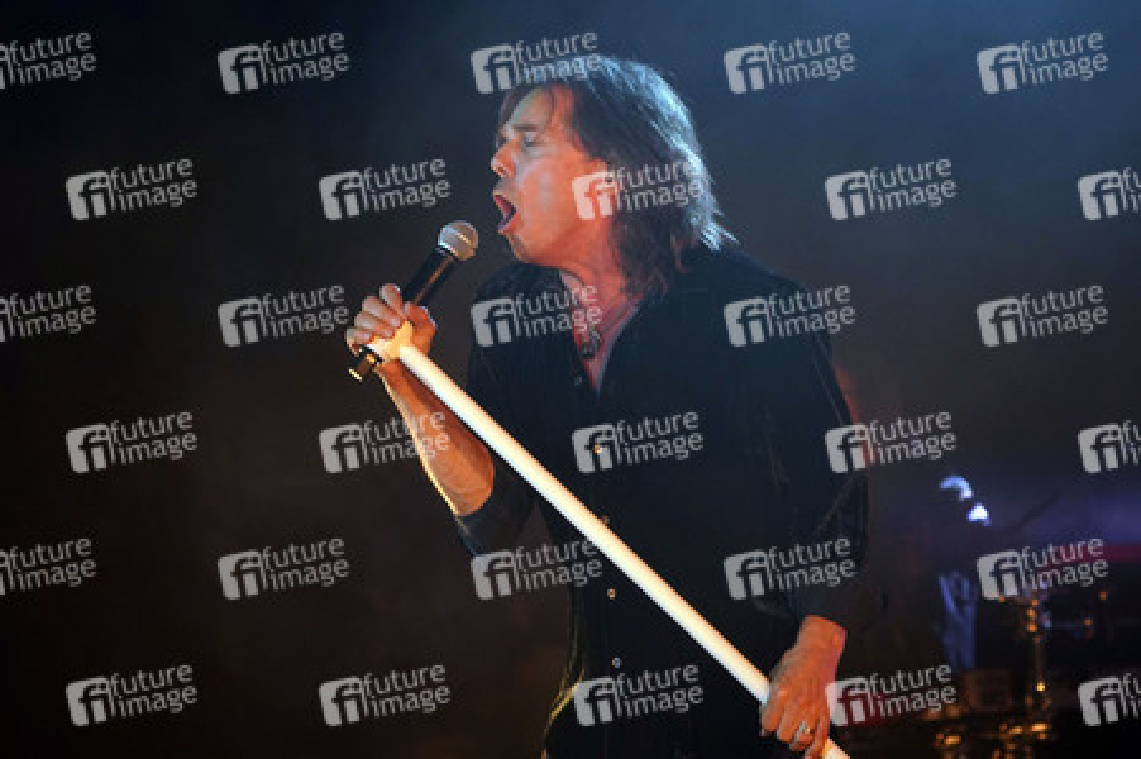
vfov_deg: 9.1
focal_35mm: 151
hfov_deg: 13.6
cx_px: 570
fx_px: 4782
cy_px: 380
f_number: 5.6
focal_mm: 151
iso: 1600
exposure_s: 1/320
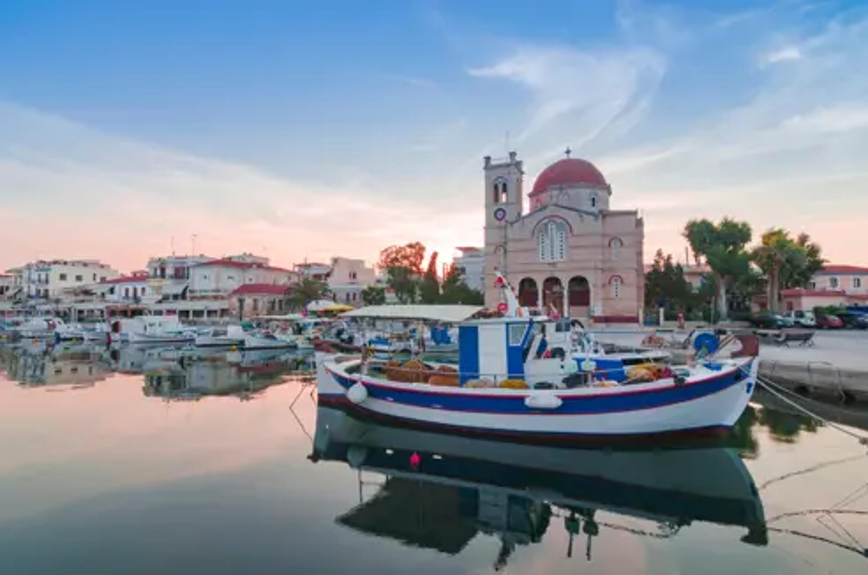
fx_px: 397
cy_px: 288
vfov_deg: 71.8
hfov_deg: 95.1
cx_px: 434
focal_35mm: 16
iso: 320
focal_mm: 11
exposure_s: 1/125
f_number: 9
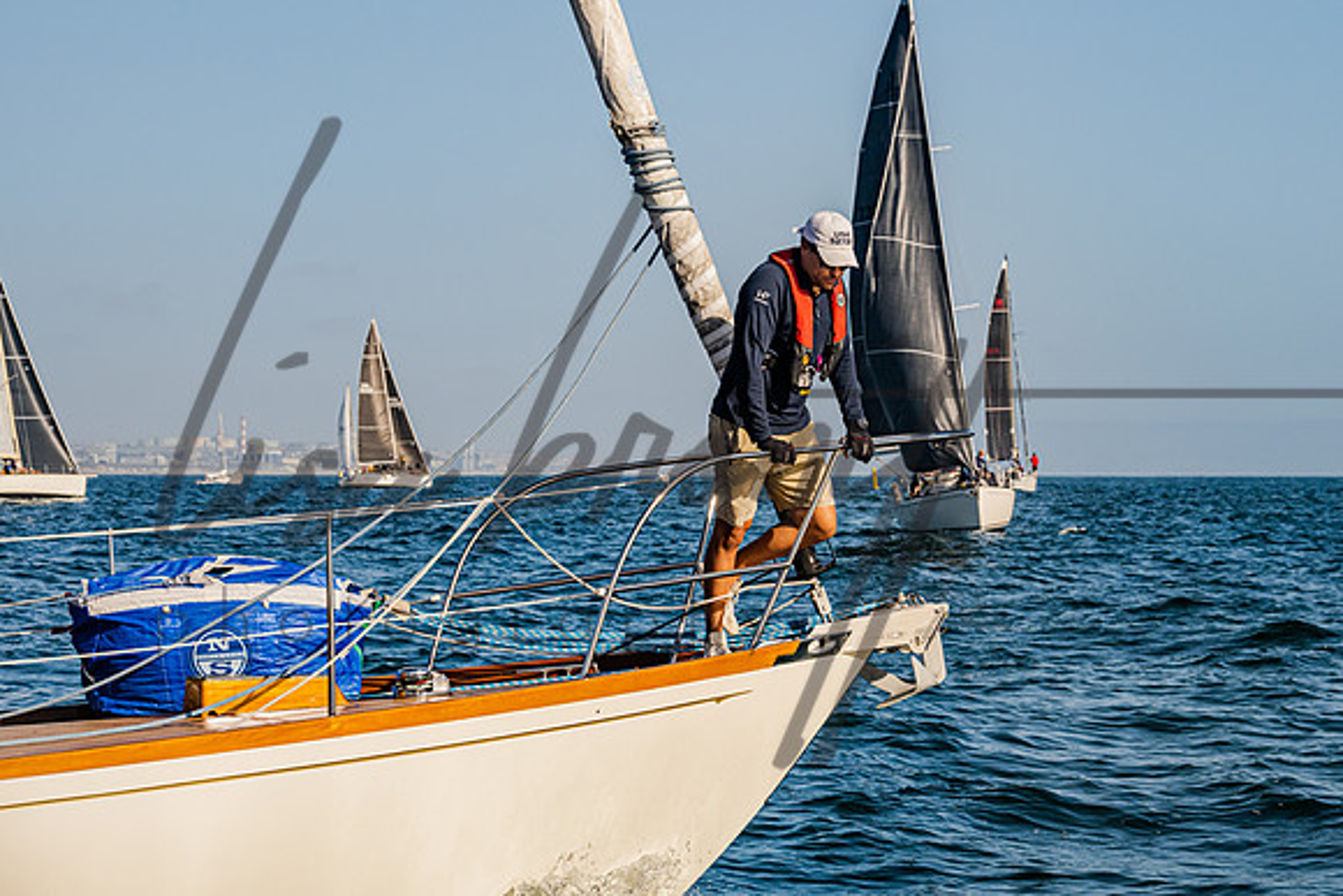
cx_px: 804
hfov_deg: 23.1
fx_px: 3276
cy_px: 365
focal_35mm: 88
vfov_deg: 15.6
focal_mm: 72
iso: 400
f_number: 6.3
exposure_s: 1/2000
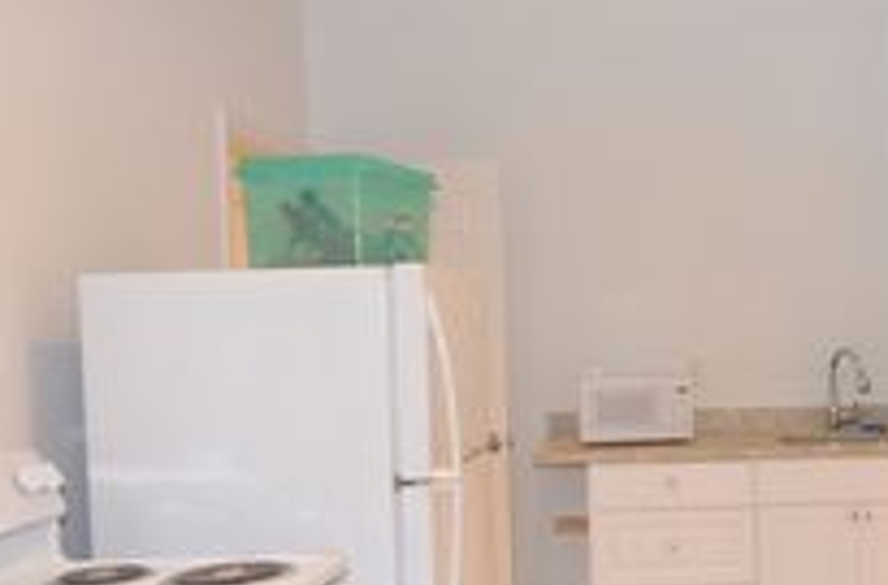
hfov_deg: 42.6
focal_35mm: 44
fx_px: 1081
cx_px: 715
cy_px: 362
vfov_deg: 30.2
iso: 800
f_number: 4
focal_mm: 12
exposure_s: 1/60
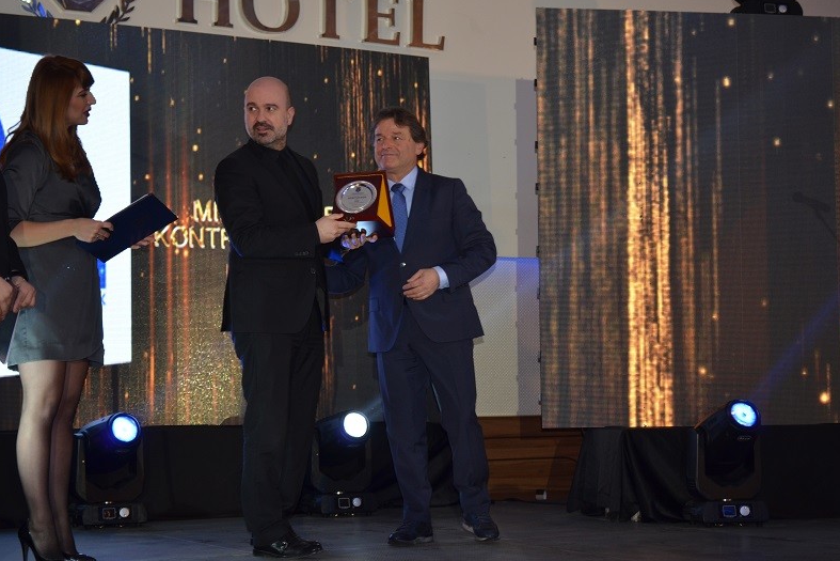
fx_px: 1704
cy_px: 279
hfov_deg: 27.7
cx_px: 424
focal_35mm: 73
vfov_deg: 18.7
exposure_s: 1/60
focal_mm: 48
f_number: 5.3
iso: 450
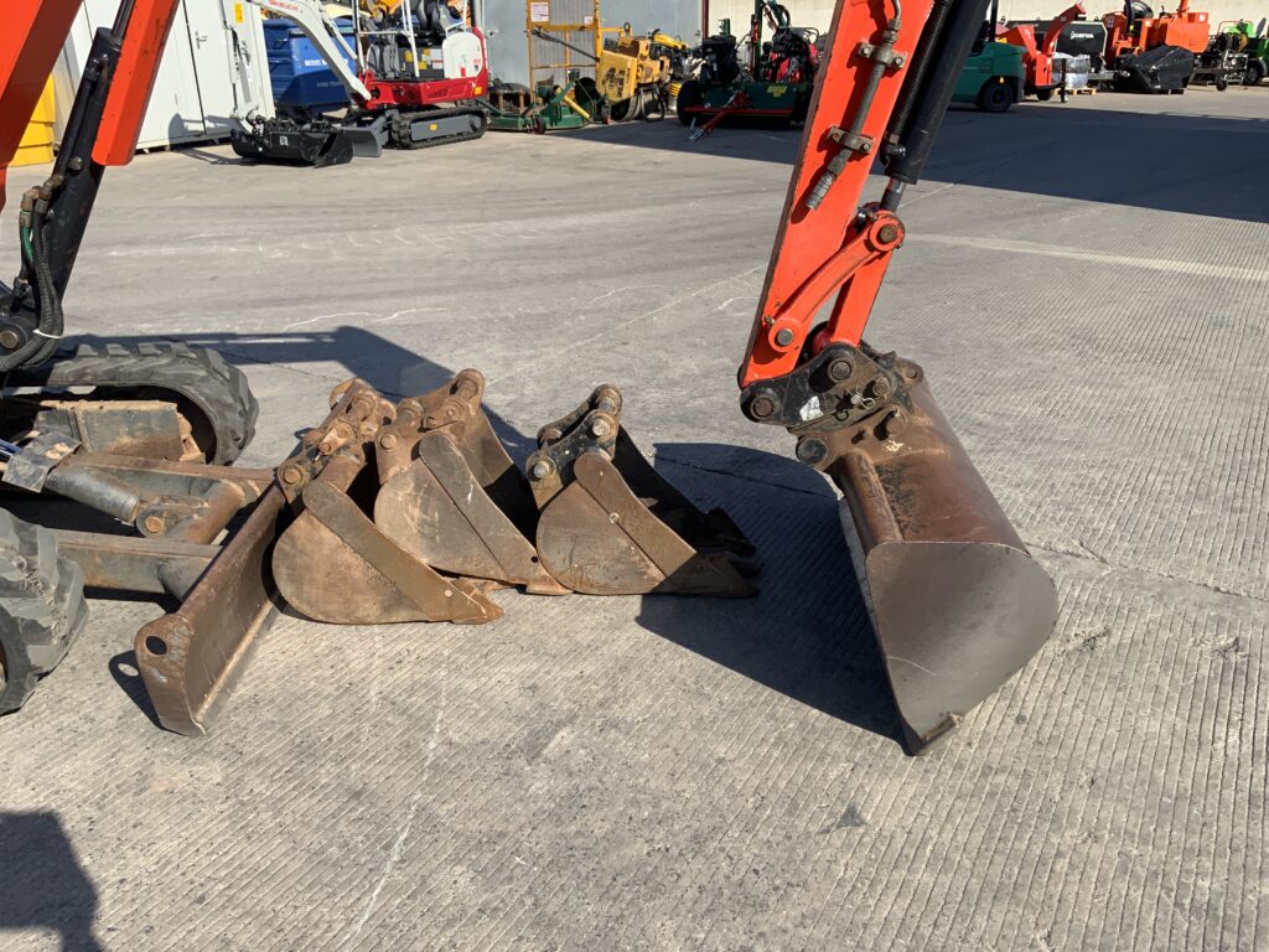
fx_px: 1063
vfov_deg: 48.2
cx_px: 634
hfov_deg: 61.7
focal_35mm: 29
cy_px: 476
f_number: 1.8
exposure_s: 1/1342
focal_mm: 3
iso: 16
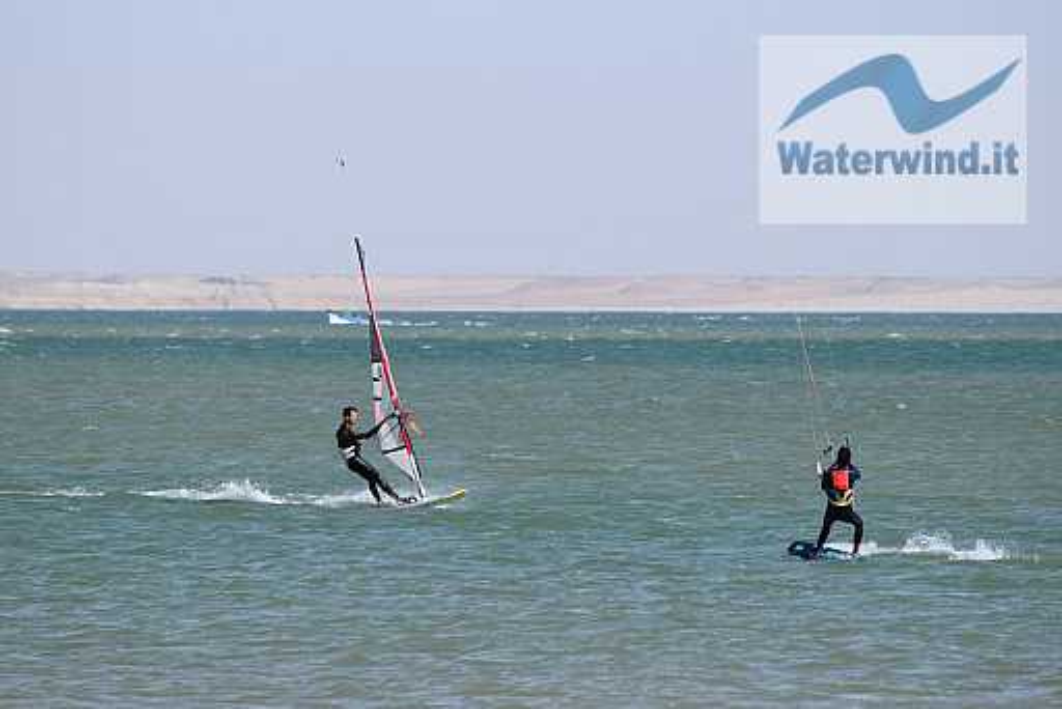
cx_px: 531
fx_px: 13282
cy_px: 354
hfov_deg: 4.6
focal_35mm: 450
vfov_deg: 3.1
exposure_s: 1/800
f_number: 7.1
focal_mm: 300
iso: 200
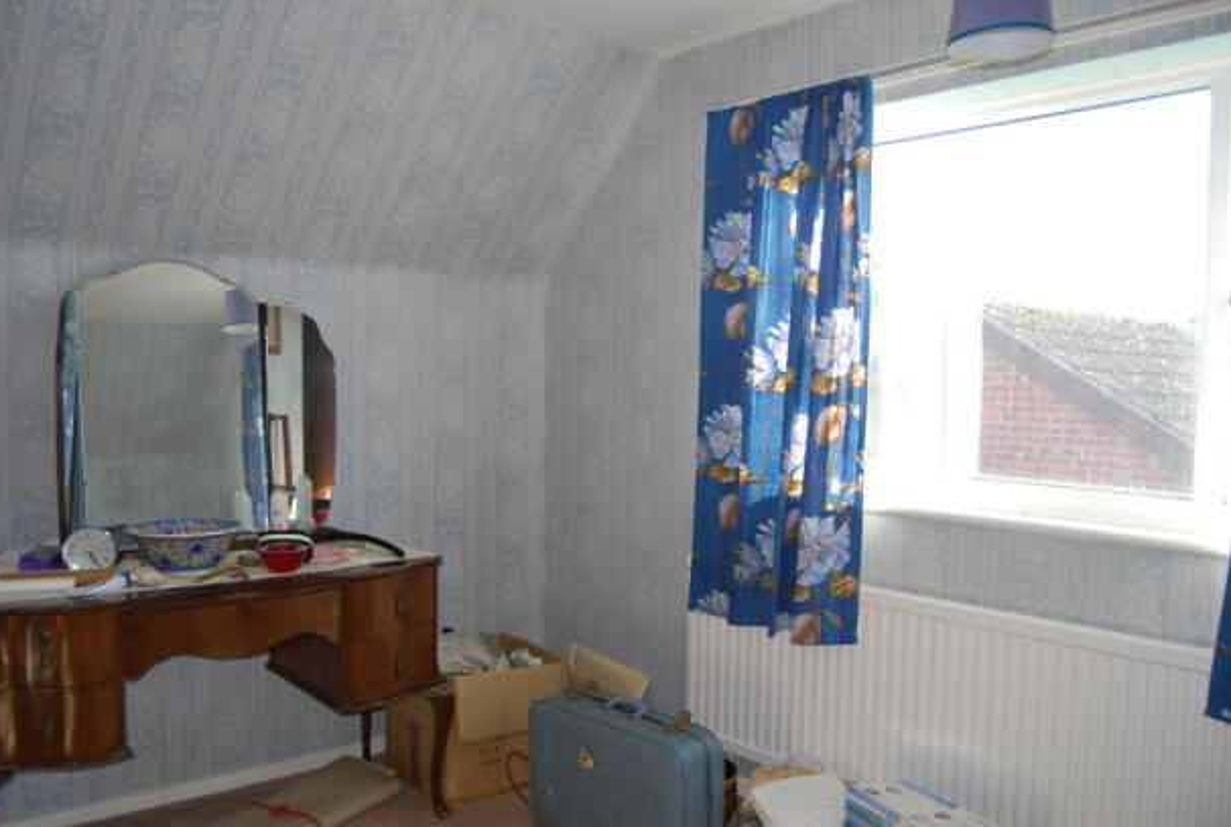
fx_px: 994
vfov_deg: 45.1
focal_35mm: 29
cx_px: 572
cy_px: 442
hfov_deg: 63.5
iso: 160
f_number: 3.5
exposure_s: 1/125
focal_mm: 18
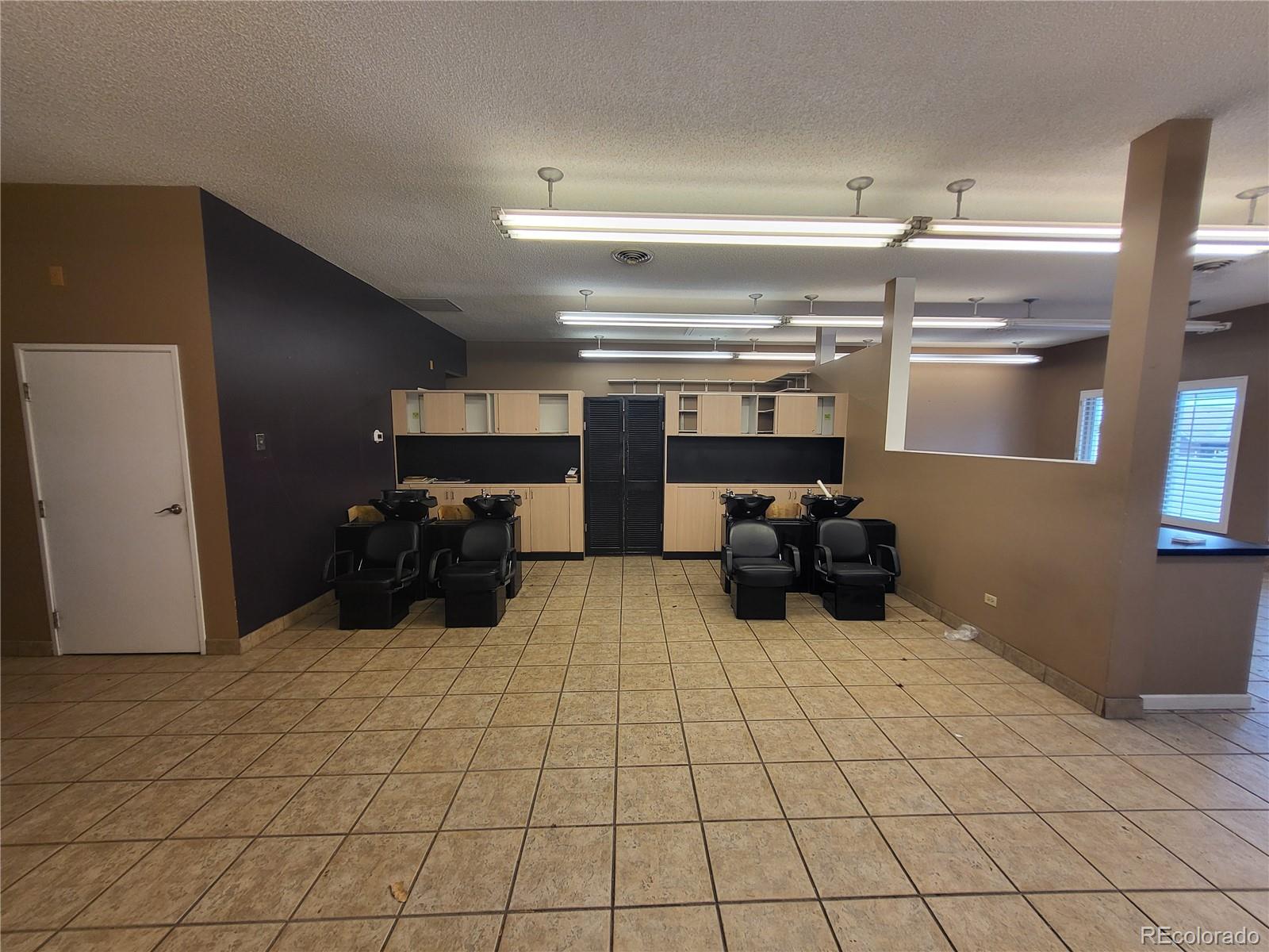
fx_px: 477
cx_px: 634
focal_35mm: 13
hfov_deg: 106.2
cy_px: 476
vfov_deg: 89.9
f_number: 2.2
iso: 40
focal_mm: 1.74
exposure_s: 1/60
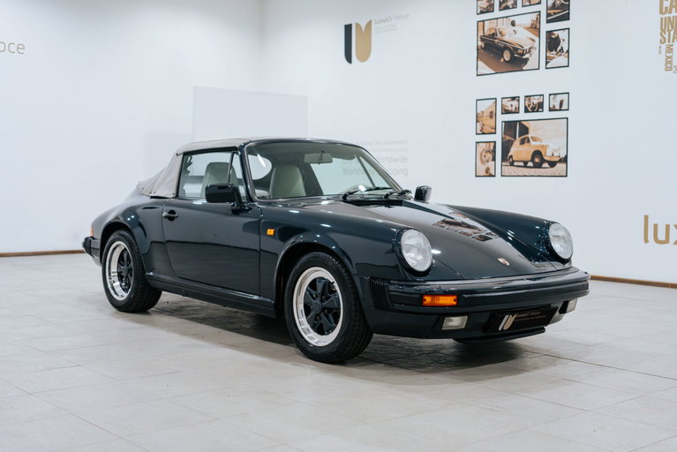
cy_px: 226
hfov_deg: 39.6
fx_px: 941
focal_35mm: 50
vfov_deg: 27.0
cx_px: 338
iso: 2000
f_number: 2.8
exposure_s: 1/125
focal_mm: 50
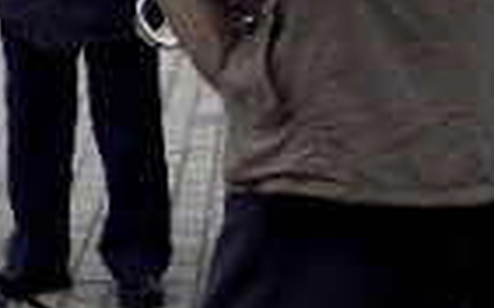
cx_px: -533
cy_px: -266
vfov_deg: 6.8
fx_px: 2517
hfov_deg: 10.2
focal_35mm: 187
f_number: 2.8
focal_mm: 8
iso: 100
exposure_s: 1/60
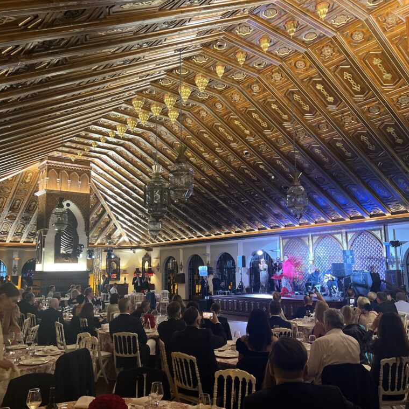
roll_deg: +0.4
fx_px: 414
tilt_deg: +9.5
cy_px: 204
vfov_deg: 52.5
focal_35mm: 31
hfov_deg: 52.4
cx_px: 185
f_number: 1.5
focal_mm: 5.7
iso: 400
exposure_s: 1/54
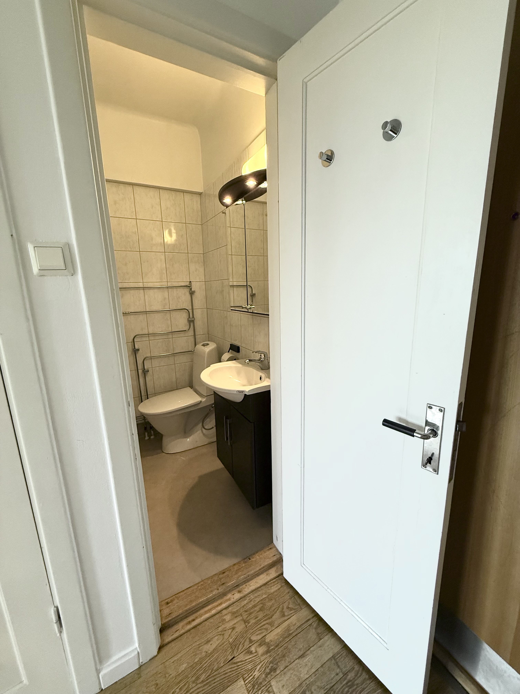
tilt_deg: -11.4
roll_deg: +1.4
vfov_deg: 102.1
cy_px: 347
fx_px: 280
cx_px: 260
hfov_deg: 85.7
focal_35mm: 14
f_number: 2.2
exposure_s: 1/100
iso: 320
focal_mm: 2.22
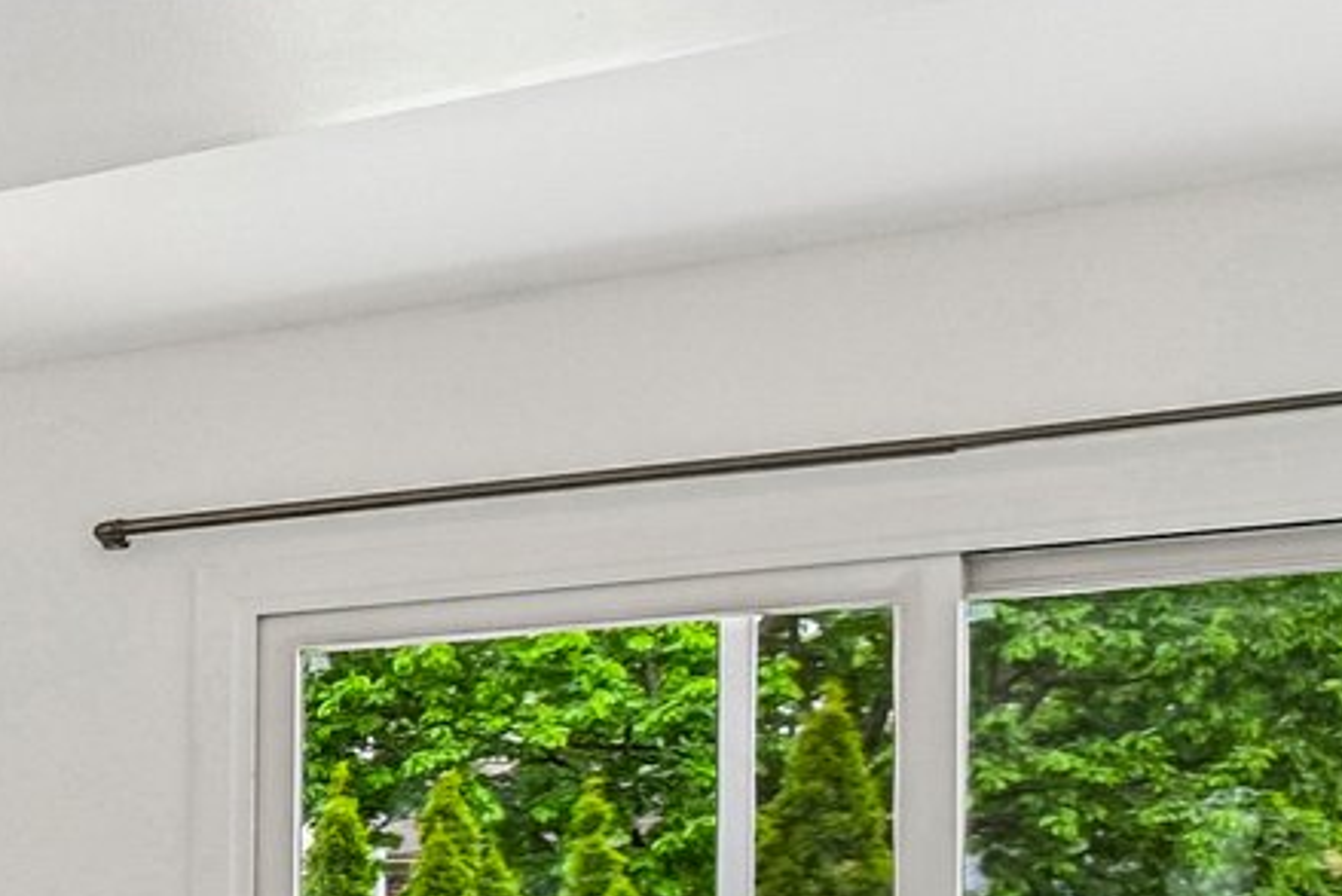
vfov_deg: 18.5
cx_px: -1486
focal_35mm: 70
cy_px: 1069
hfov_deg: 17.6
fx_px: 2610
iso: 125
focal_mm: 10
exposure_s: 1/15
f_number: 8
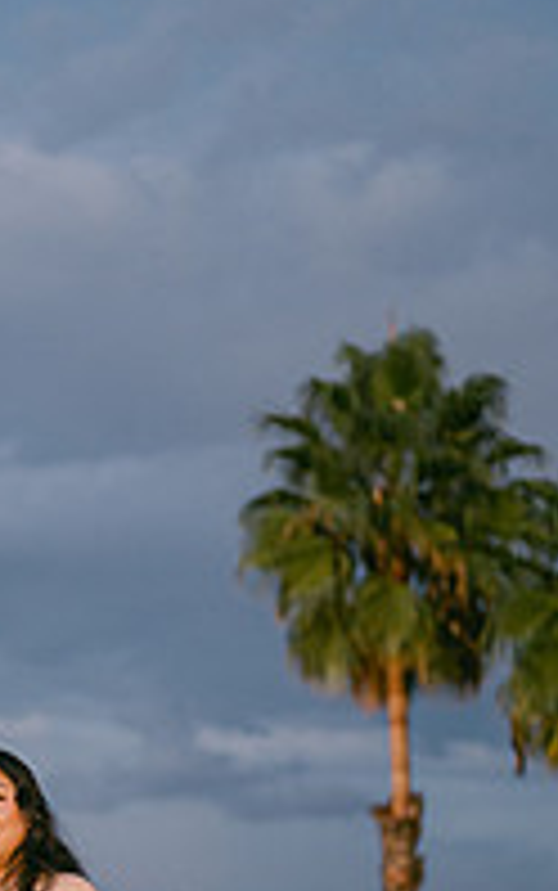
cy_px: 940
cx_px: 14
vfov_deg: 17.4
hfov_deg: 11.2
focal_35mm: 116
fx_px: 2818
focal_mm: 50
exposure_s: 1/60
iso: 640
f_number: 1.8
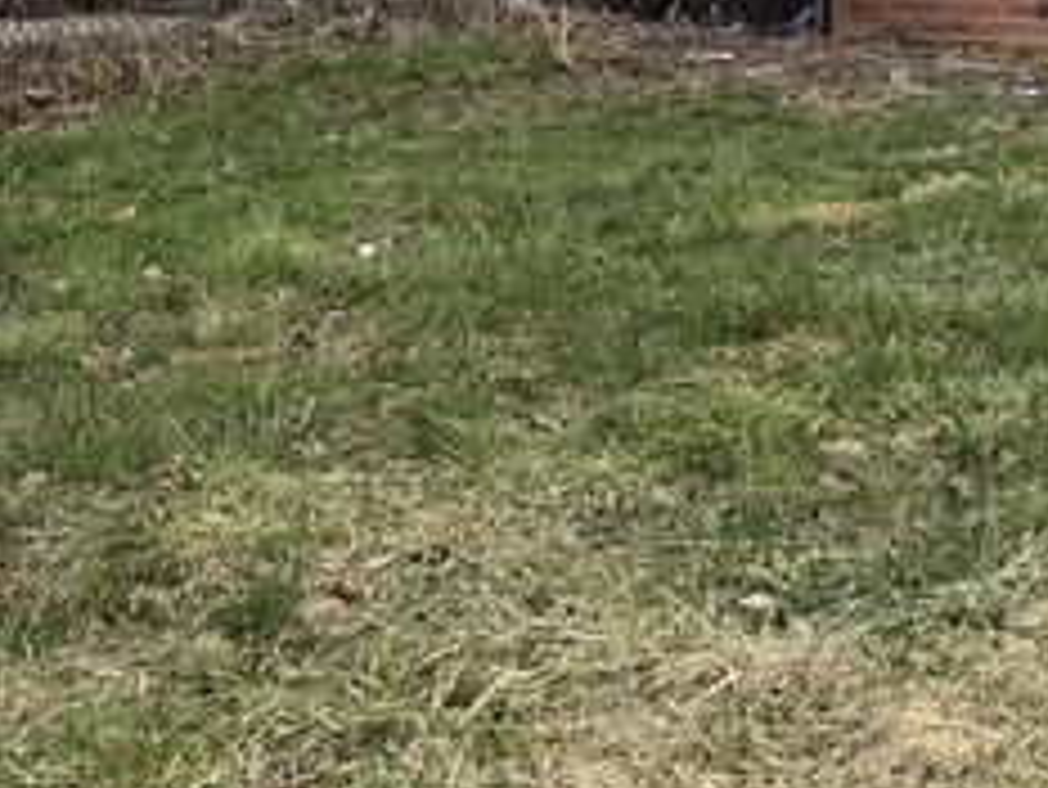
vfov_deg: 13.5
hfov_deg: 16.1
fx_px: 3059
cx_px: 1934
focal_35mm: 101
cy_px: -518
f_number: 1.8
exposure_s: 1/1528
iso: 25
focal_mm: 5.4
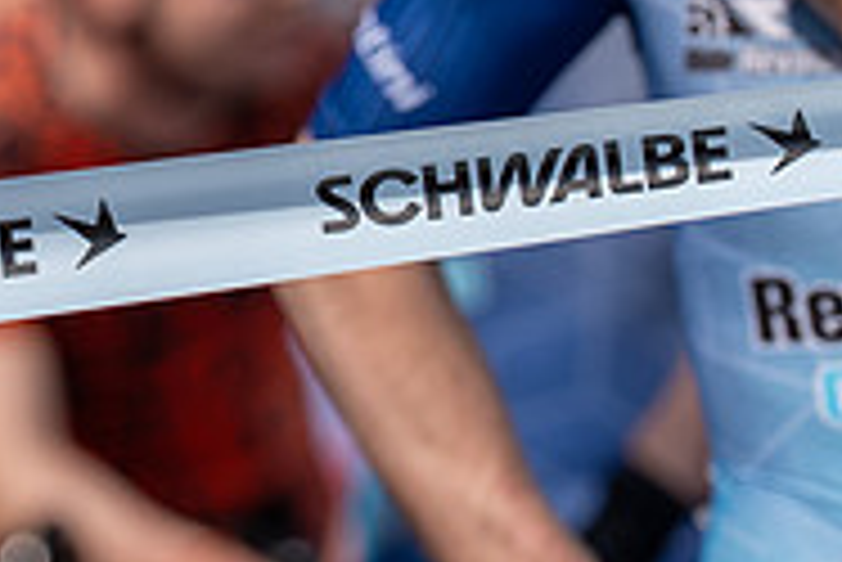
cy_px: 178
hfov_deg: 4.0
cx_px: 99
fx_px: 11961
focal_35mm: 511
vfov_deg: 2.7
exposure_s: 1/1250
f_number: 3.2
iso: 100
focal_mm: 165
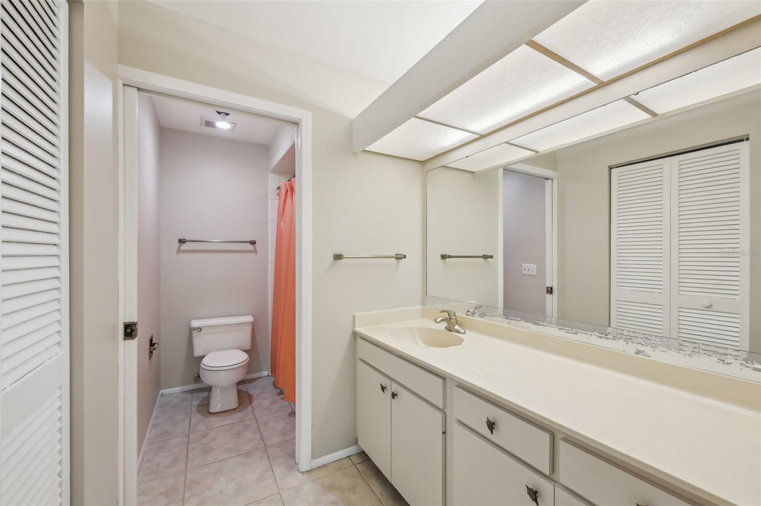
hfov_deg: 104.3
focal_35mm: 14
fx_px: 296
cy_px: 253
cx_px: 380
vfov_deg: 81.1
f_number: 8
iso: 400
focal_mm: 14
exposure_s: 1/80
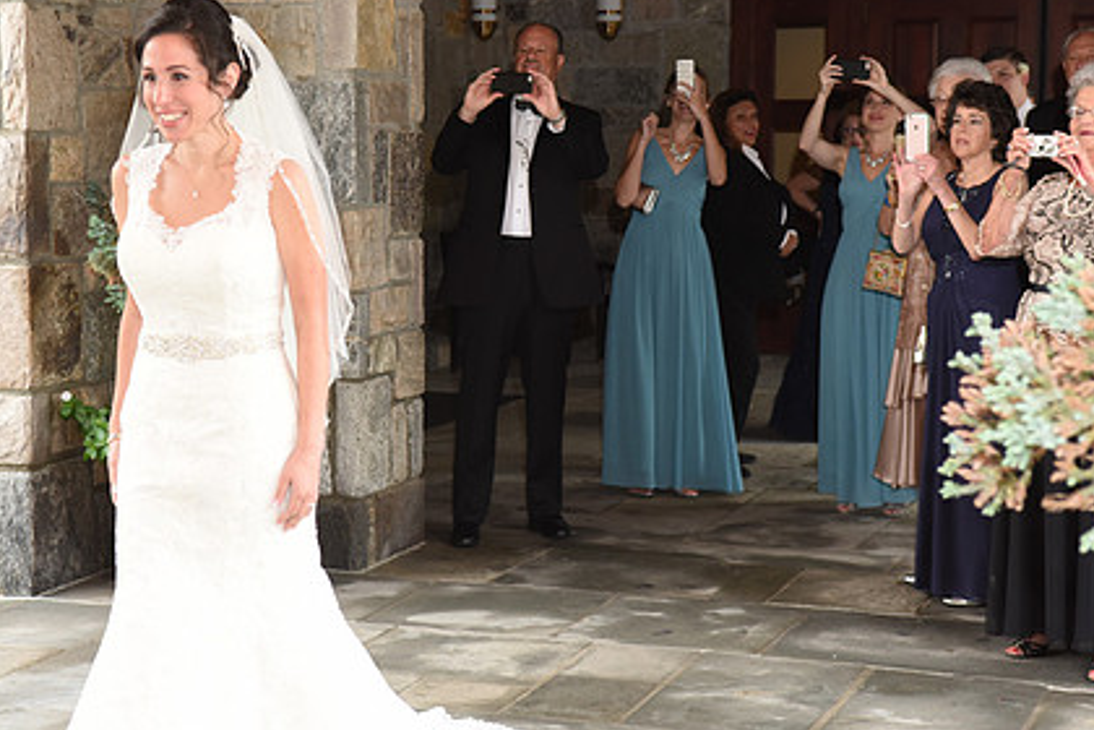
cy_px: 319
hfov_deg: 26.6
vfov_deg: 17.9
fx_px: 2309
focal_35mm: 76
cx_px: 500
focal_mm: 55
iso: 1000
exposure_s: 1/200
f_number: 5
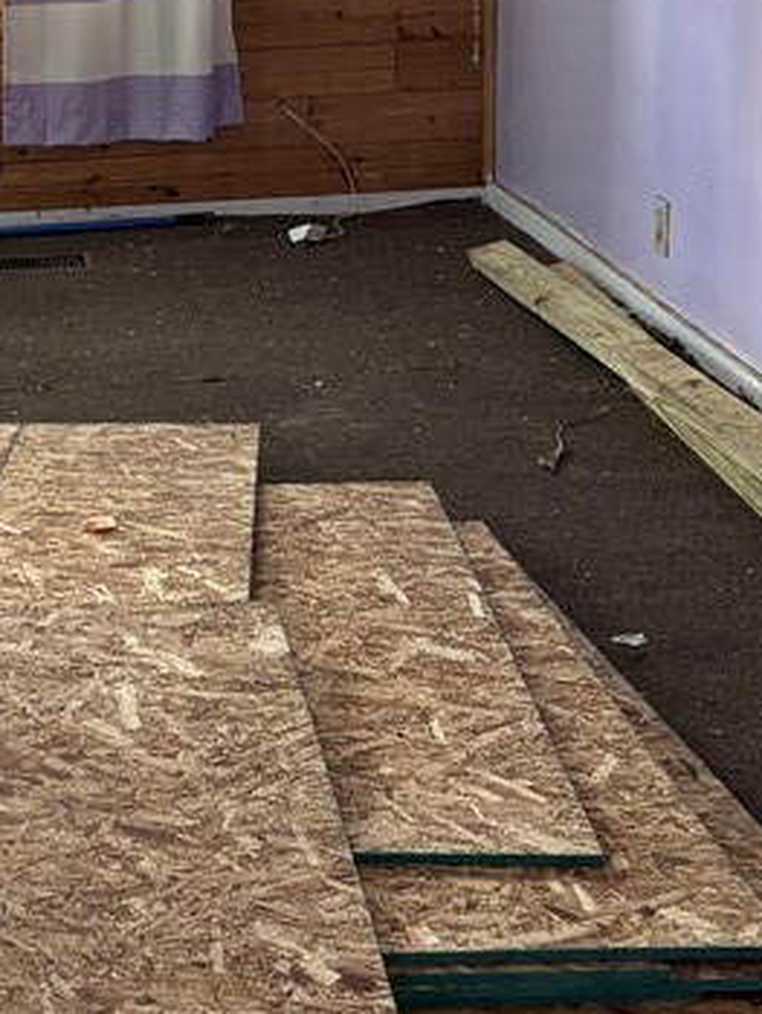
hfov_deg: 18.1
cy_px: 188
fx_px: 2228
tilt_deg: -13.1
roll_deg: +3.1
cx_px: -238
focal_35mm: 76
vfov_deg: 25.2
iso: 200
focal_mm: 5.96
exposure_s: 1/60
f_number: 1.6
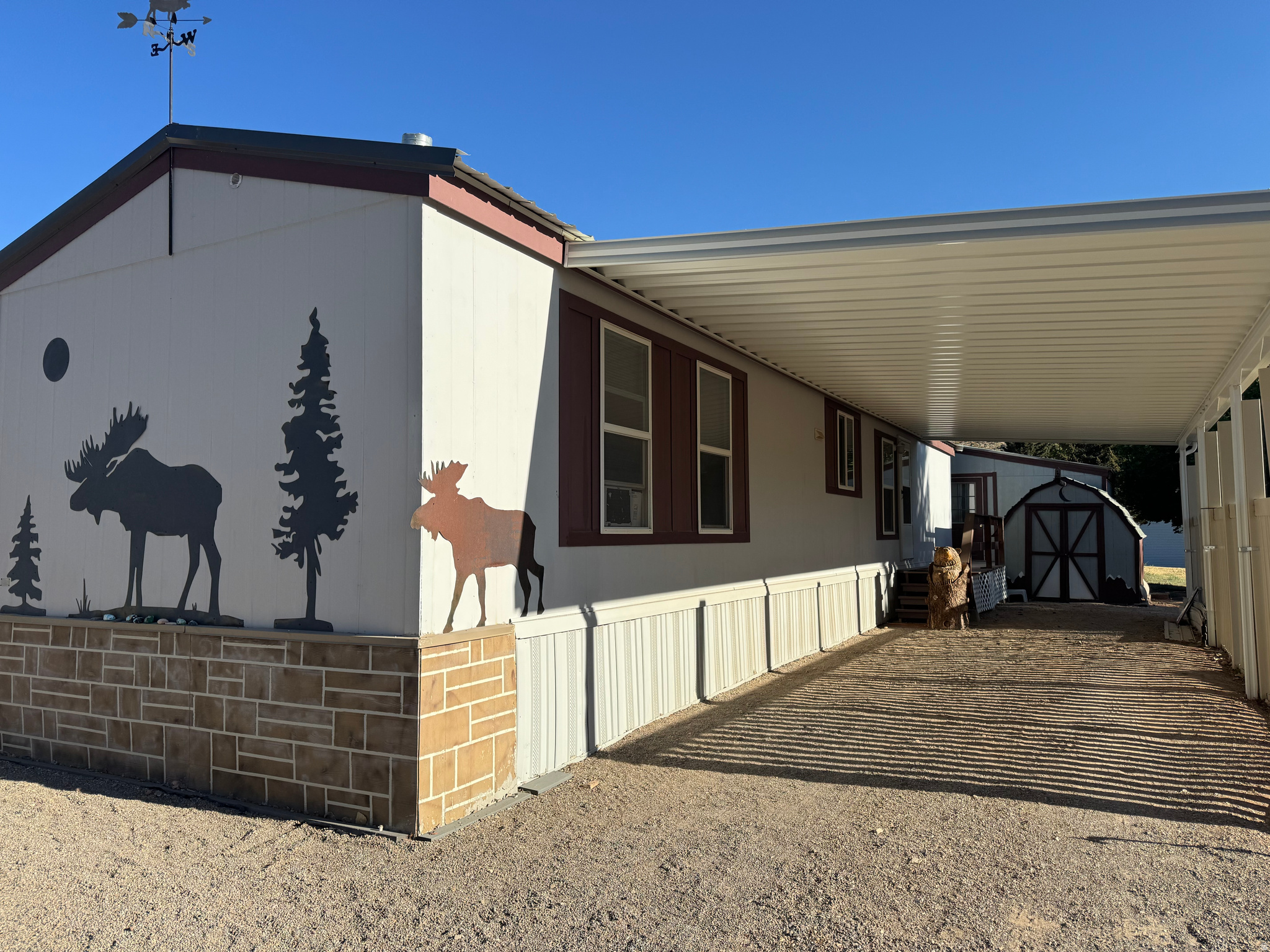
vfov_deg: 56.8
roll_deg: +1.3
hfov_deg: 71.6
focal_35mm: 24
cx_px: 635
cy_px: 476
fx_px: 881
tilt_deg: +7.2
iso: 80
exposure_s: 1/4608
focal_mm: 6.76
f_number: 1.78
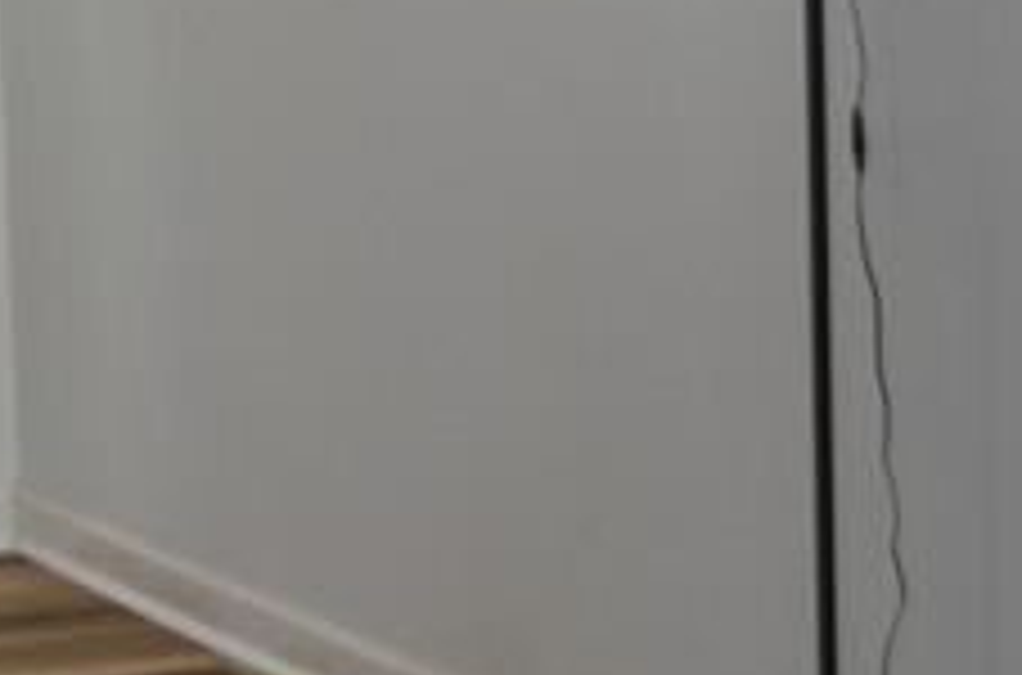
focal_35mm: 122
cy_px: -189
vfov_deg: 10.9
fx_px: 3454
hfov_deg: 14.0
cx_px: -1081
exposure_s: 1/60
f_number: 3.5
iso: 800
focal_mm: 18
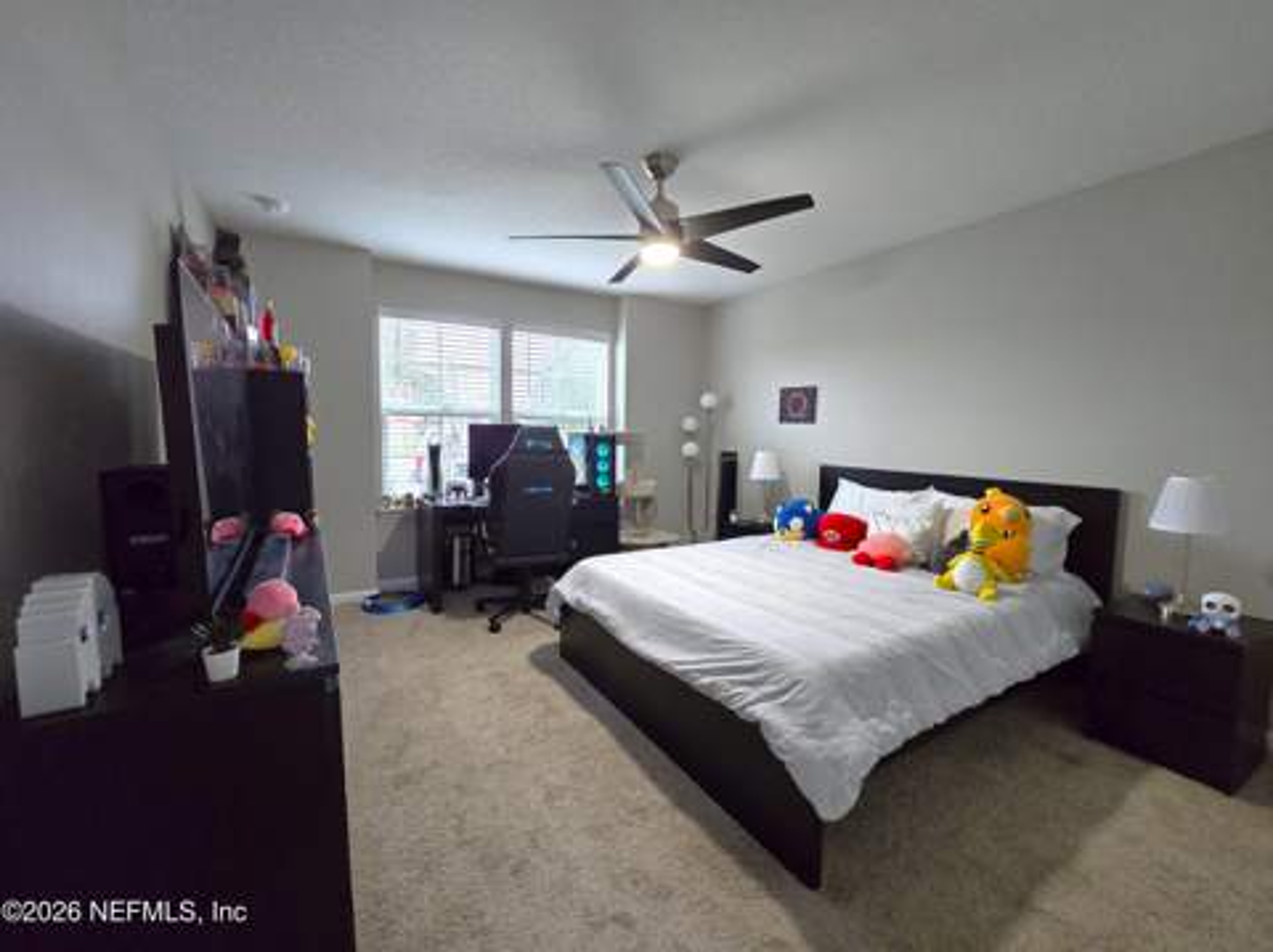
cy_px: 476
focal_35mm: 13
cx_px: 636
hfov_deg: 106.2
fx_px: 478
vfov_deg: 89.8
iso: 400
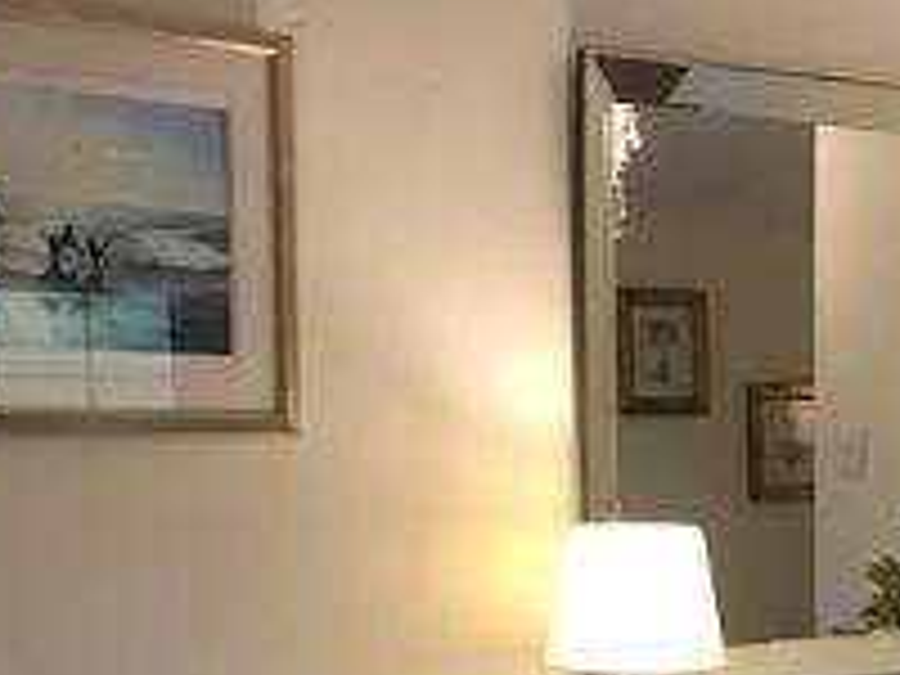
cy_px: 763
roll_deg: -0.7
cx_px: 846
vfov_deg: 20.0
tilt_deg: -12.4
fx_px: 1820
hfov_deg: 26.6
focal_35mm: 70
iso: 40
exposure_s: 1/25
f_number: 1.8
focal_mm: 4
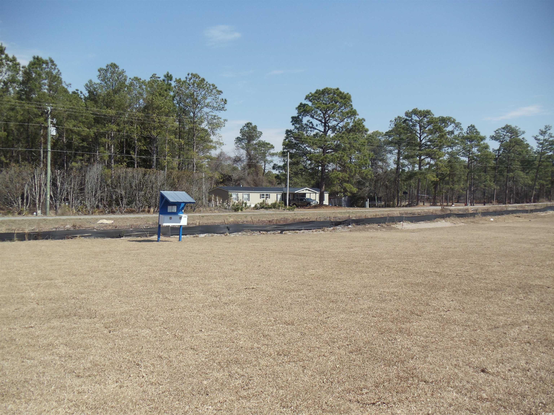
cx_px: 277
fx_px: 704
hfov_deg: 42.9
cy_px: 208
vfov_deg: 32.9
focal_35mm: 44
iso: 100
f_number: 7.1
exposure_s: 1/320
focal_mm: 6
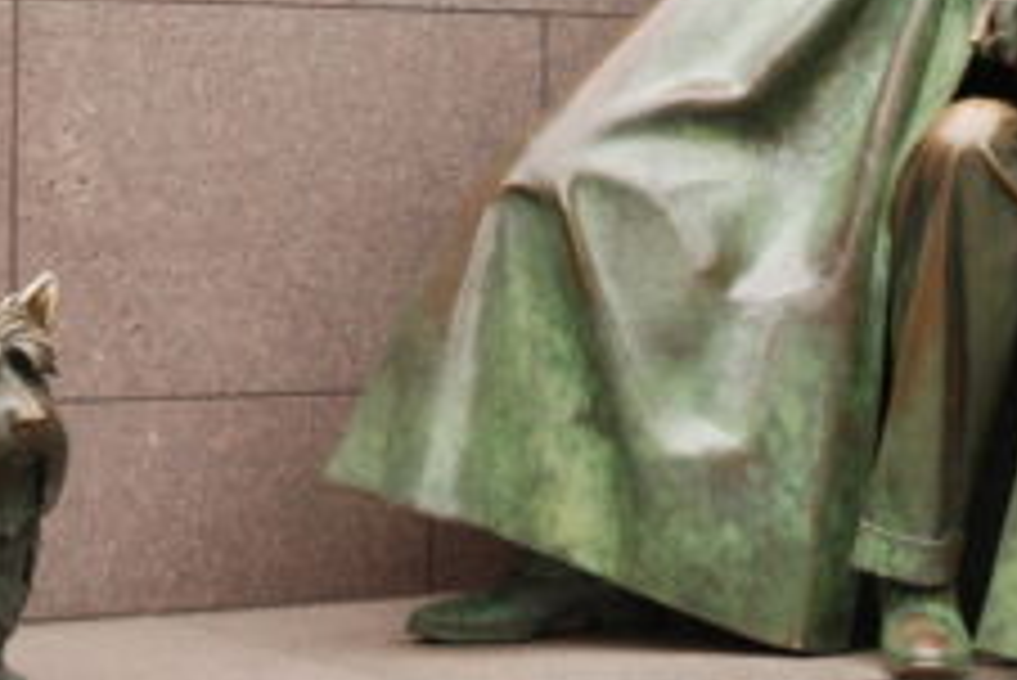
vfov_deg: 11.7
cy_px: 34
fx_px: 3282
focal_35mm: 116
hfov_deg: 17.5
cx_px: 720
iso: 100
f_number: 5
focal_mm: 35
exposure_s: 1/100
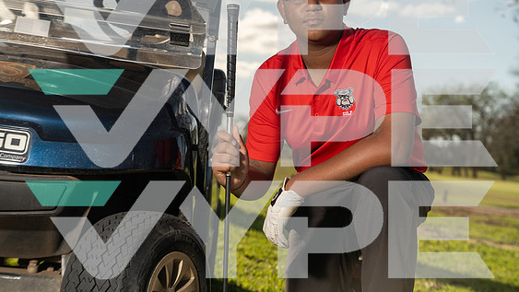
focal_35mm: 68
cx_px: 263
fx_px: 936
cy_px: 118
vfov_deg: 17.7
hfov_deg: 31.0
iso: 500
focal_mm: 63
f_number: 4.5
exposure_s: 1/200
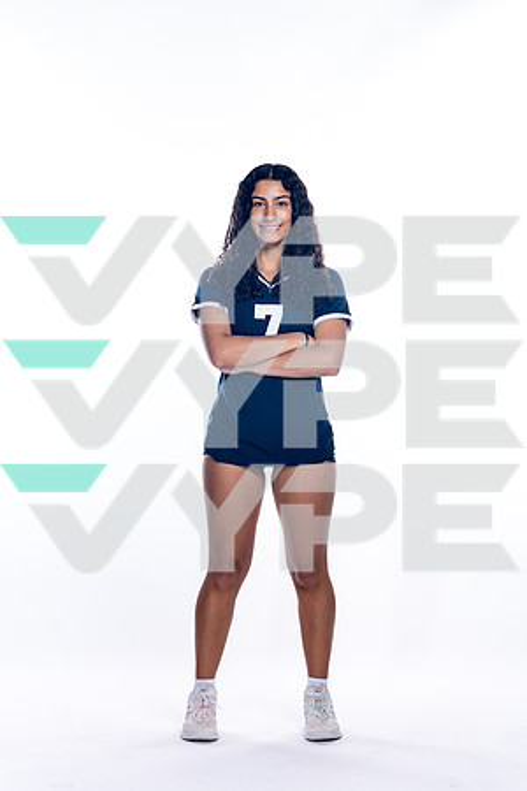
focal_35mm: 108
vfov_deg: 18.9
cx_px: 264
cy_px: 396
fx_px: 2371
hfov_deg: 12.7
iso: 400
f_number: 5.6
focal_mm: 108
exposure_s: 1/250
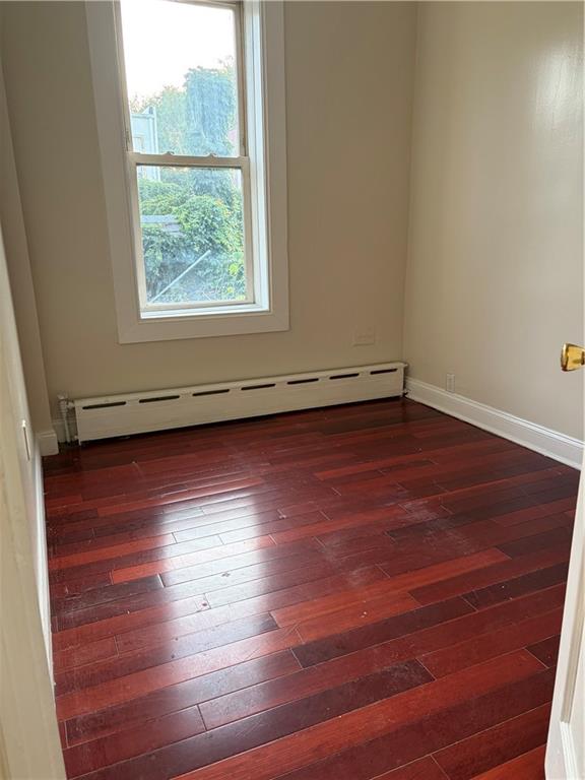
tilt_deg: -15.7
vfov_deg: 67.3
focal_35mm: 26
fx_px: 586
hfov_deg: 53.1
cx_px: 292
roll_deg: +1.0
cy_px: 390
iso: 160
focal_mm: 5.96
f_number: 1.6
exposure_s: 1/60
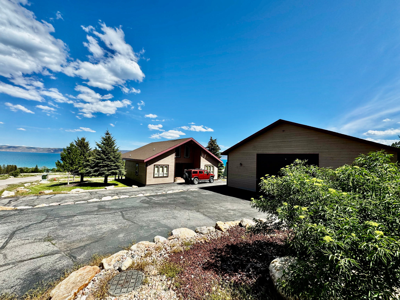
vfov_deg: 85.7
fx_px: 162
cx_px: 200
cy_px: 150
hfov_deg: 102.1
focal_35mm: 14
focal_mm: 2.22
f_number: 2.2
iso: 50
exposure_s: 1/1789
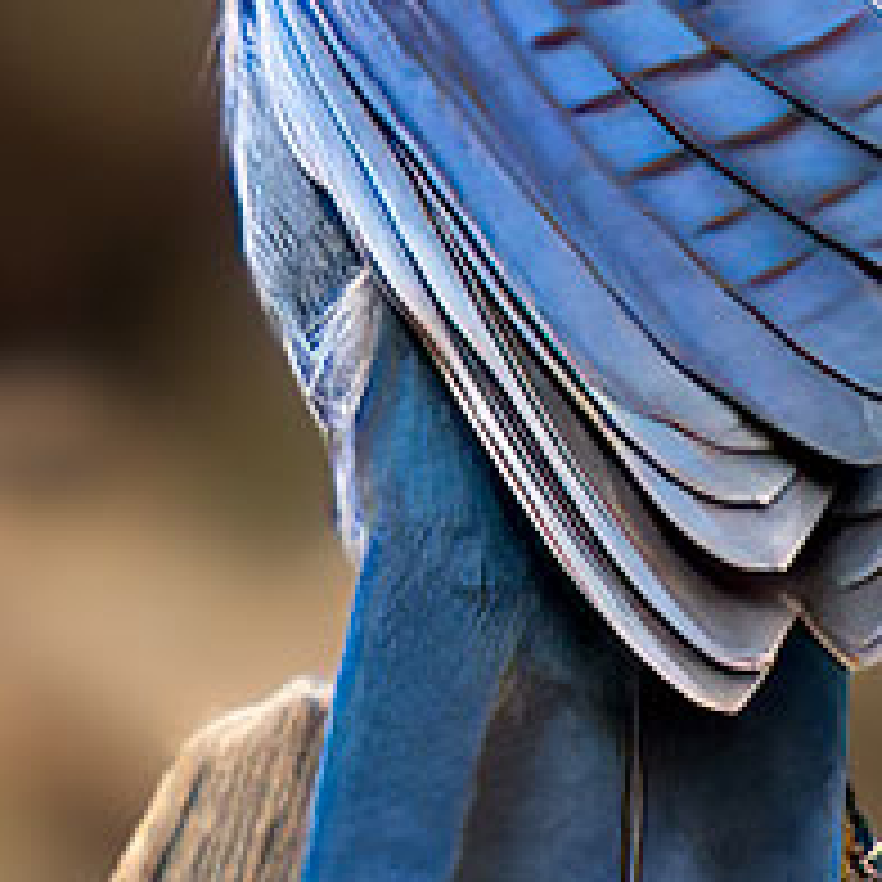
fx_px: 18219
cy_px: -54
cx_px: 747
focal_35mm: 632
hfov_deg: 2.8
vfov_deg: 2.8
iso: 2500
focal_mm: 70
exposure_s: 1/80
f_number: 6.1
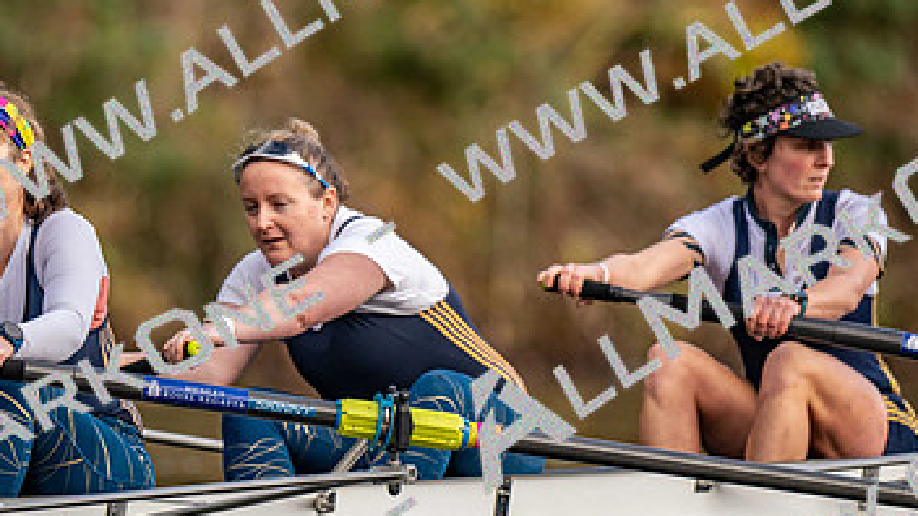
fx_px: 25194
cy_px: 246
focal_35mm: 1035
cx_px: 248
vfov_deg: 1.2
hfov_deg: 2.1
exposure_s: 1/2500
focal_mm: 600
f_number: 4
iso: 1000
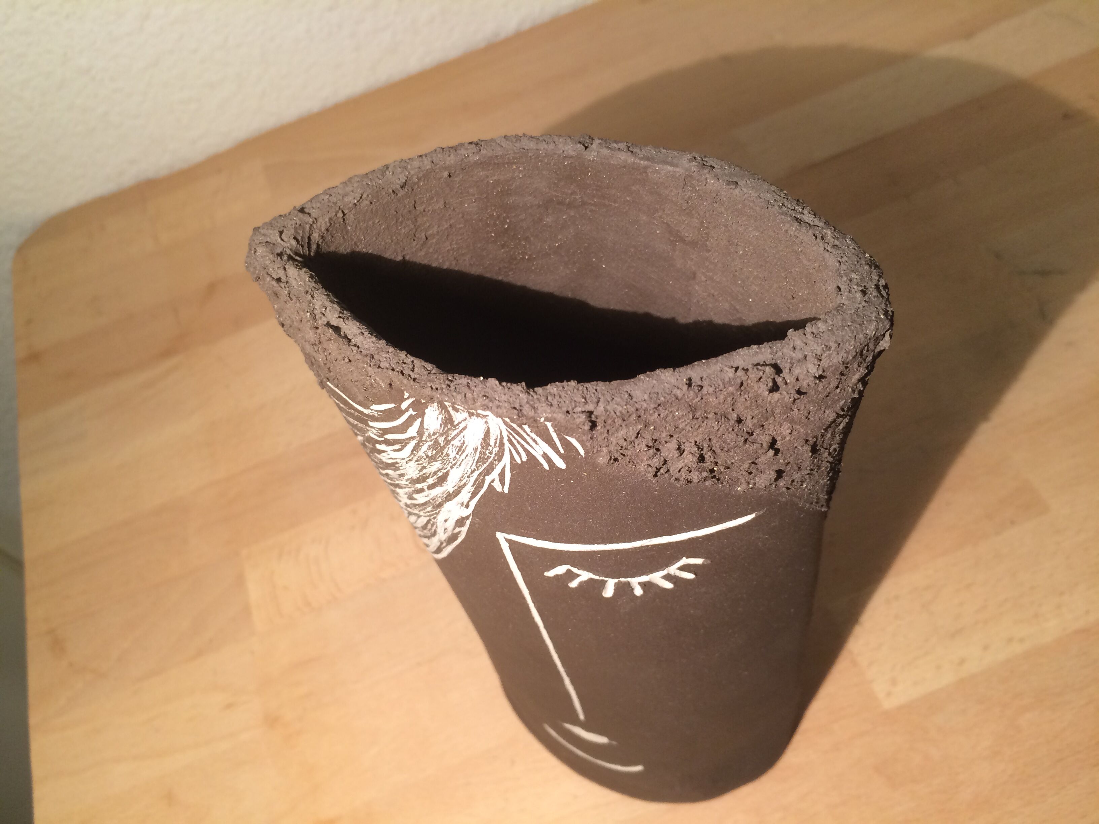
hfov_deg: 61.7
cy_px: 412
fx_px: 921
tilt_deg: -55.5
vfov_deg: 48.2
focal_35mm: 29
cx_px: 550
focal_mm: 4.15
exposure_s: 1/33
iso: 125
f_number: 2.2
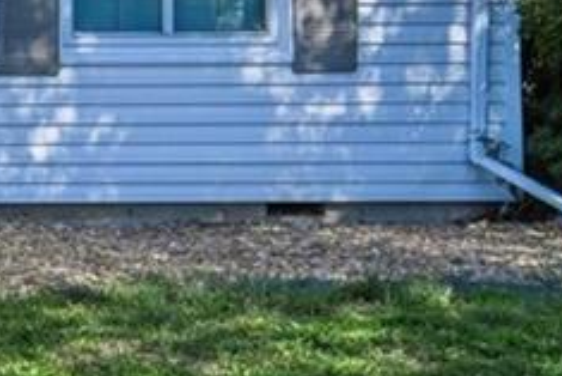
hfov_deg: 11.6
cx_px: -856
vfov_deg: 9.7
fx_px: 2177
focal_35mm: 139
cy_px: -67
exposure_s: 1/200
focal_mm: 20.5
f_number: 8
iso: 64
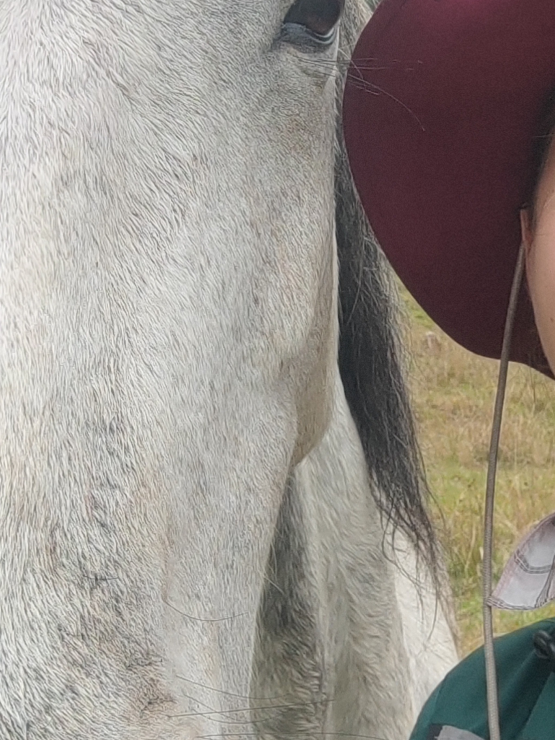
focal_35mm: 48
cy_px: 346
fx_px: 1026
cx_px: 383
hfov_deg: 30.0
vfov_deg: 39.6
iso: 50
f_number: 2.45
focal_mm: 3.26
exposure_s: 1/234
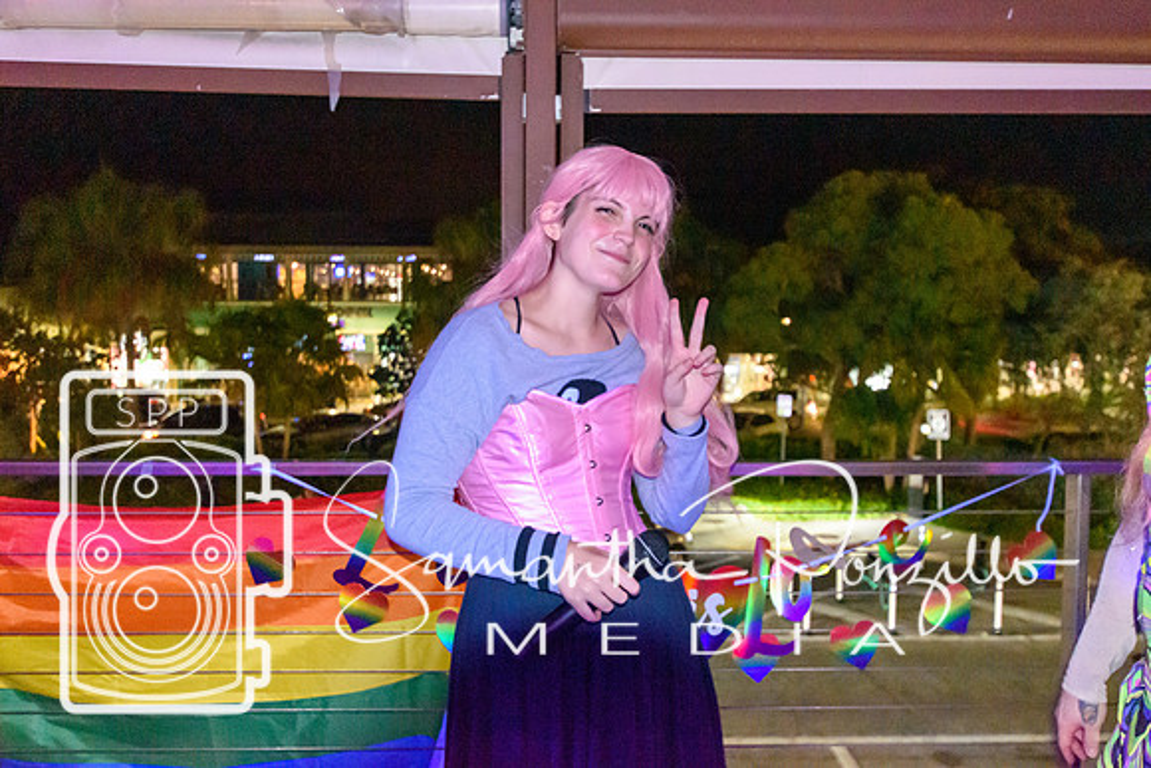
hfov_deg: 61.3
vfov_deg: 43.1
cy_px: 384
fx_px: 972
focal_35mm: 30
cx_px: 576
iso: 6400
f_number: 3.5
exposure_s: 1/60
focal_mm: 20
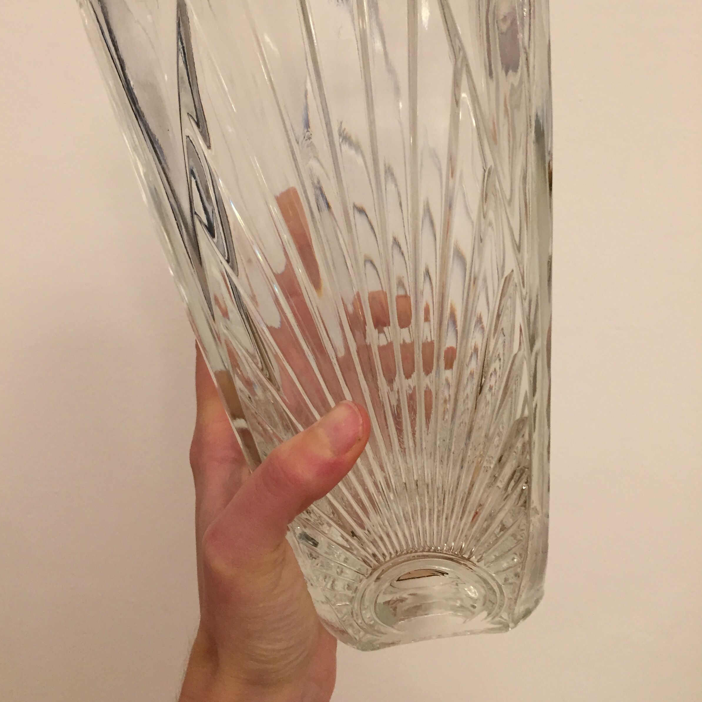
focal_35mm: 35
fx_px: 803
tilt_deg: -14.6
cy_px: 249
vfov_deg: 46.7
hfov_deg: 47.2
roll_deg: -4.1
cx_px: 346
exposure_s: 1/33
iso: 160
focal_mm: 4.15
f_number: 2.2
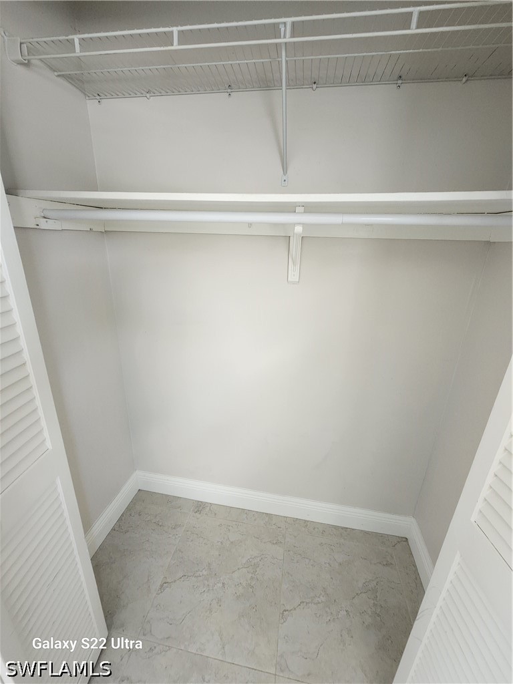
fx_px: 257
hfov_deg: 89.9
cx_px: 256
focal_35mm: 13
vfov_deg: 106.2
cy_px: 342
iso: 400
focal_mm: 2.2
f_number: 2.2
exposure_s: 1/60
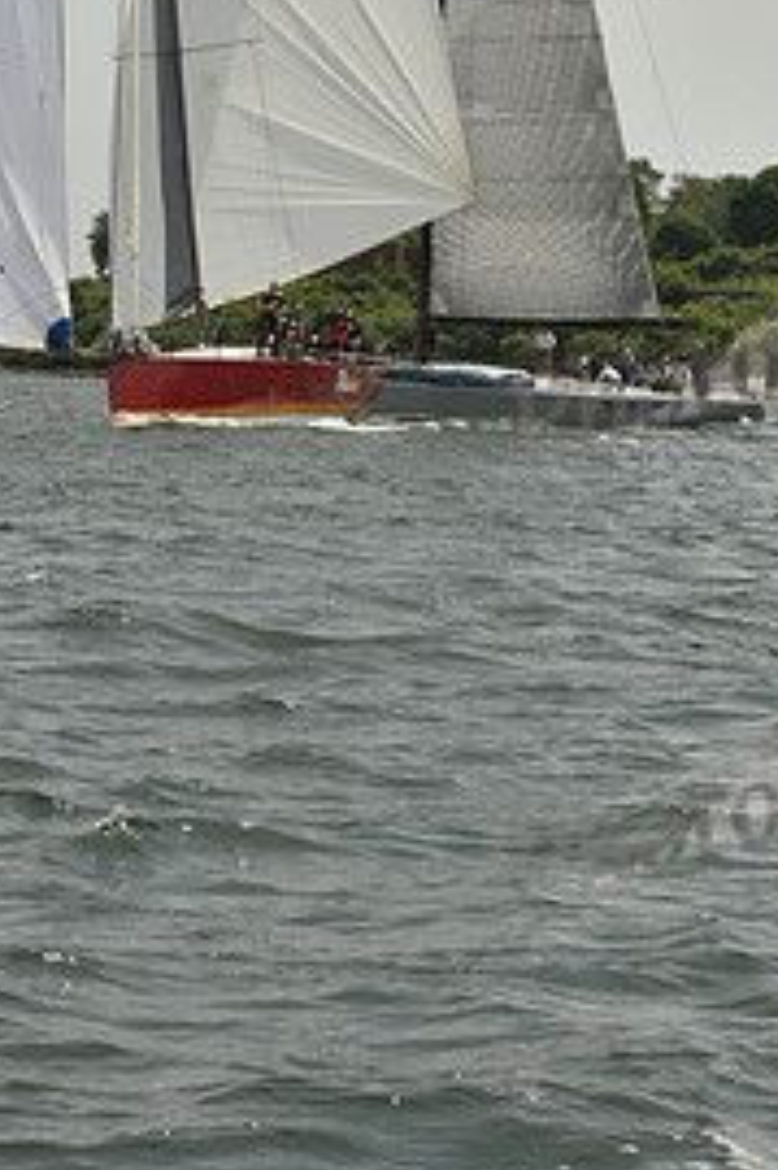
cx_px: 285
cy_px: 187
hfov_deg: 9.1
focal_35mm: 151
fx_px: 4901
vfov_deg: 13.5
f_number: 13
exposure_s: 1/1000
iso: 400
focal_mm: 70
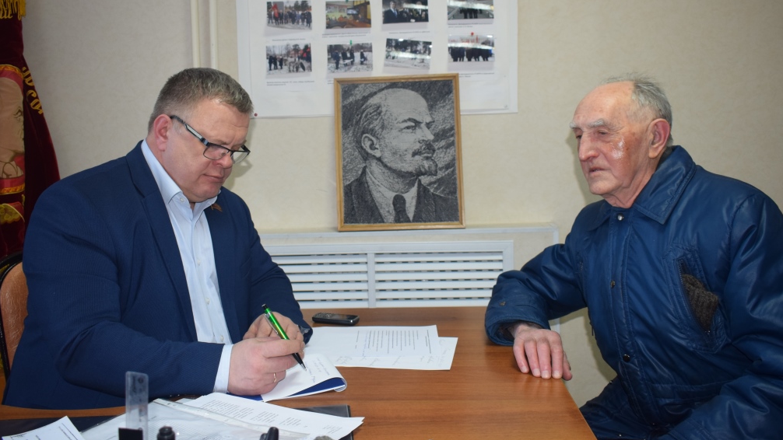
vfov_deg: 36.6
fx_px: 664
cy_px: 178
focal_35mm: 32
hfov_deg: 61.0
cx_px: 397
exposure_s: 1/80
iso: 800
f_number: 4.5
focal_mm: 20
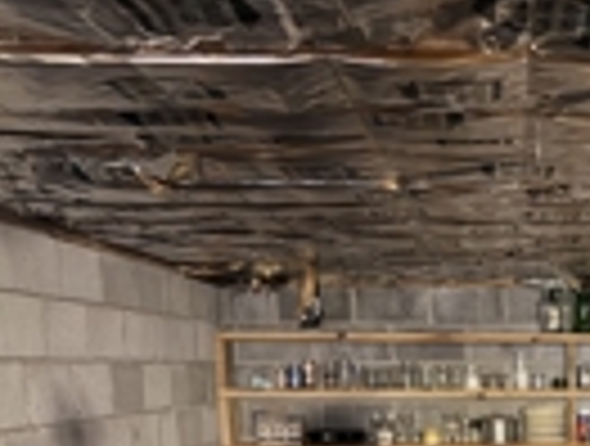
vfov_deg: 20.2
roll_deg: +0.5
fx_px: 1145
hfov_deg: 26.7
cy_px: 574
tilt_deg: -10.9
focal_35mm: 67
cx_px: 637
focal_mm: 6.76
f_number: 1.78
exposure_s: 1/9
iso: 1000
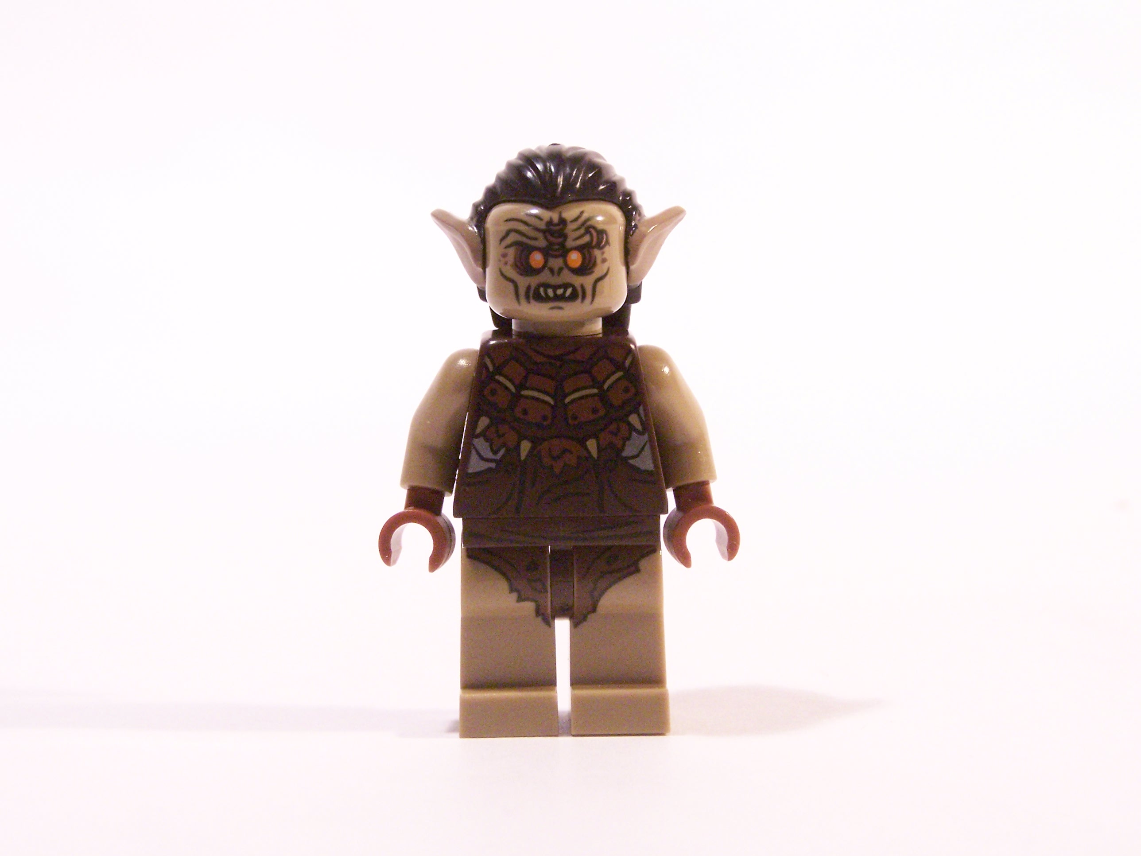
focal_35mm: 75
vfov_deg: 19.6
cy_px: 428
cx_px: 570
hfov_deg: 26.0
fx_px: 2472
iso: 400
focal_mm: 12.4
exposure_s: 1/30
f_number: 3.6
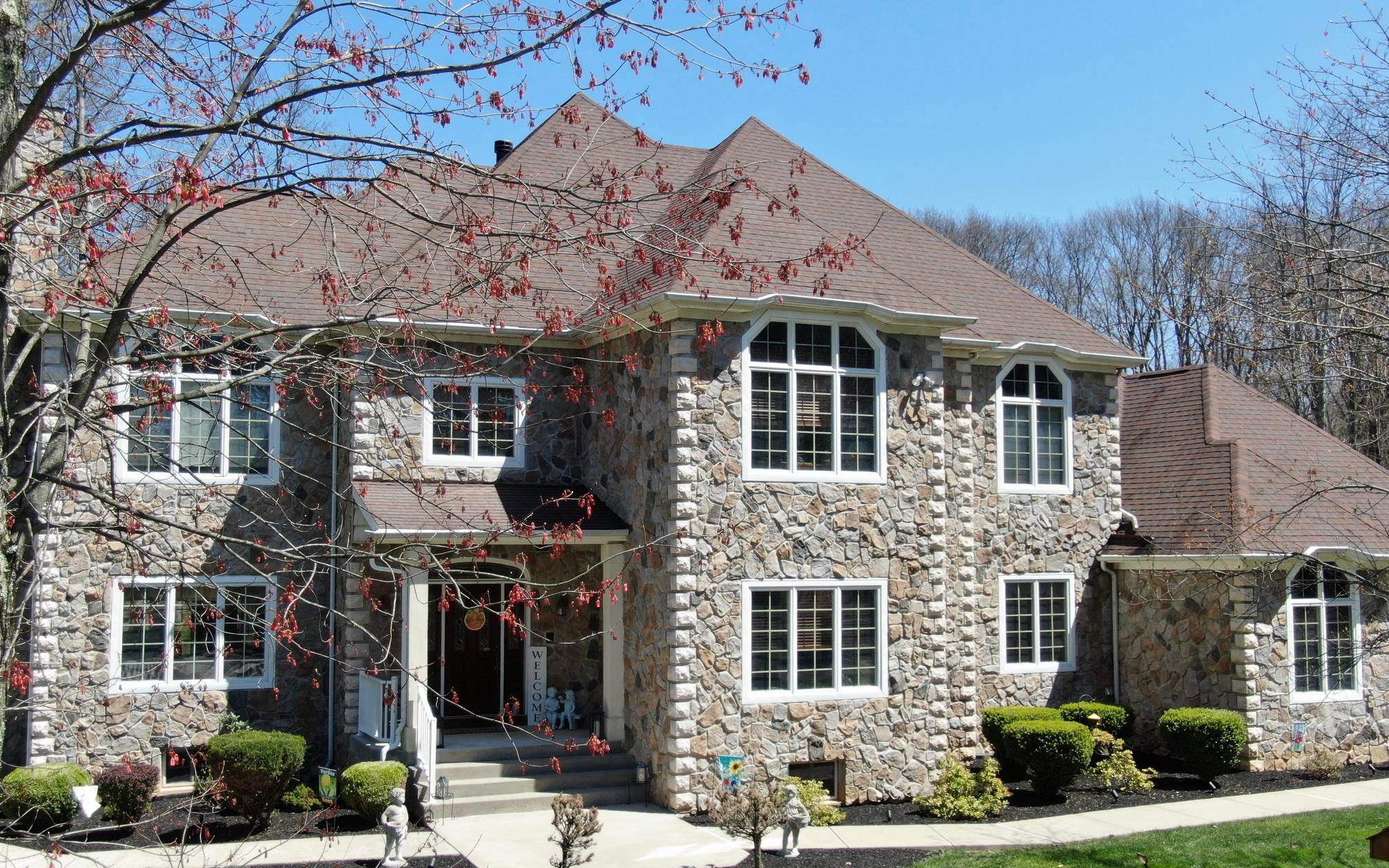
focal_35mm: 39
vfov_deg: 32.8
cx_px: 681
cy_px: 427
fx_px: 1476
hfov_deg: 50.4
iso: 100
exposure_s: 1/500
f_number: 3.3
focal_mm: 6.21
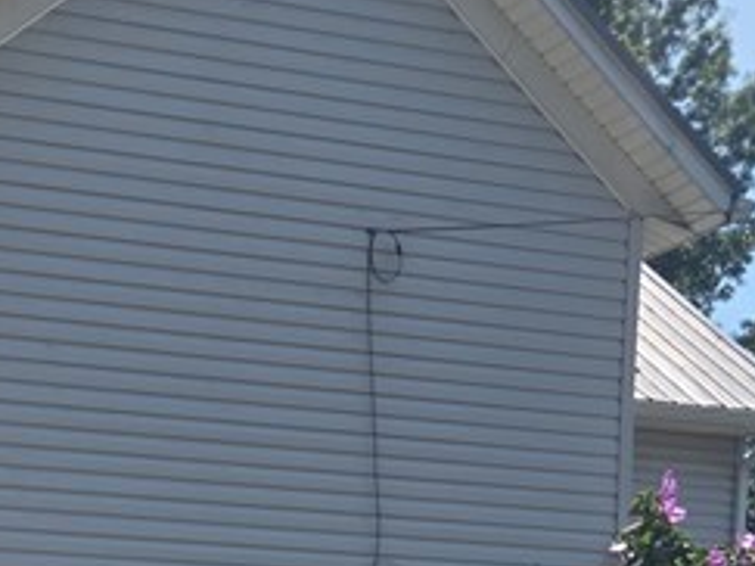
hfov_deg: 19.2
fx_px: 2115
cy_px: 1144
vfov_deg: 13.1
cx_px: -127
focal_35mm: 97
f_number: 1.8
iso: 25
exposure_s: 1/1957
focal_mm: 5.4
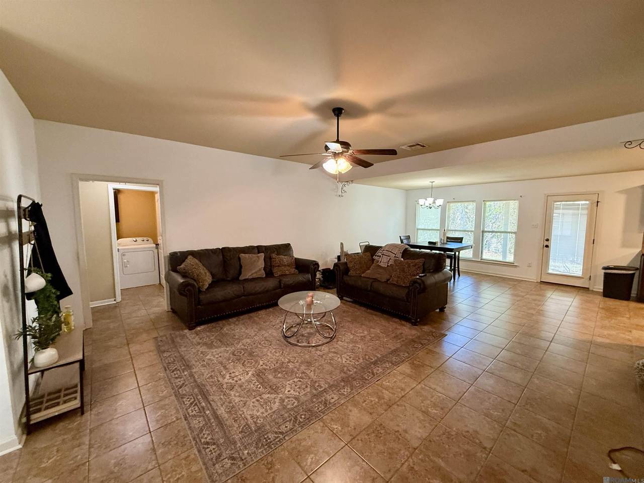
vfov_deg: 85.7
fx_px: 260
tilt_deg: -5.8
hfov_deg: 102.1
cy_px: 242
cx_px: 322
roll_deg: +0.2
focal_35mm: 14
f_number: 2.2
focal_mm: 2.22
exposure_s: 1/60
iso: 400
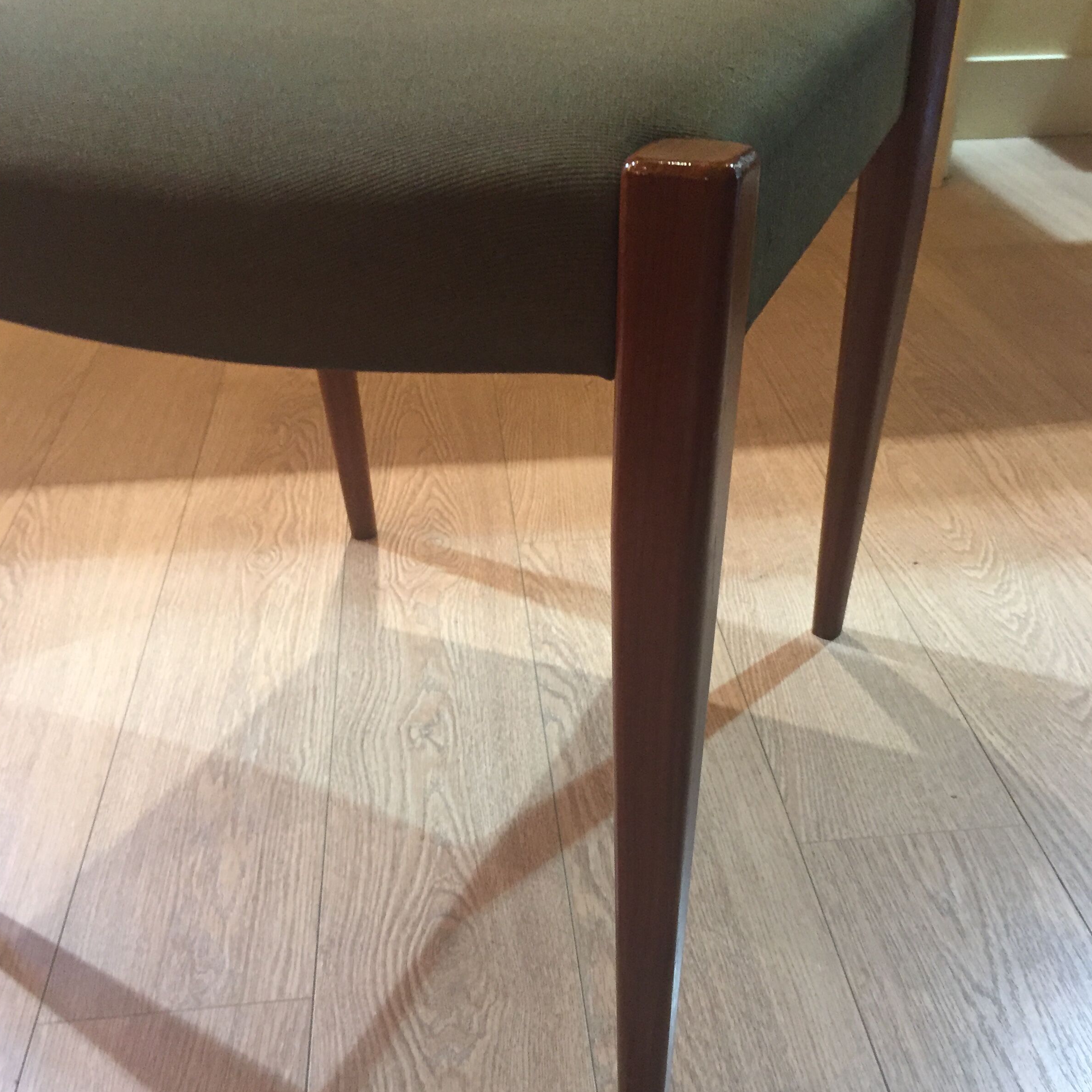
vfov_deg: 47.1
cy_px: 631
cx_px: 553
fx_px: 1249
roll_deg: +1.7
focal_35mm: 35
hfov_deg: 47.2
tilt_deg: -34.3
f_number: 2.2
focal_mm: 4.15
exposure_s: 1/33
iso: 200
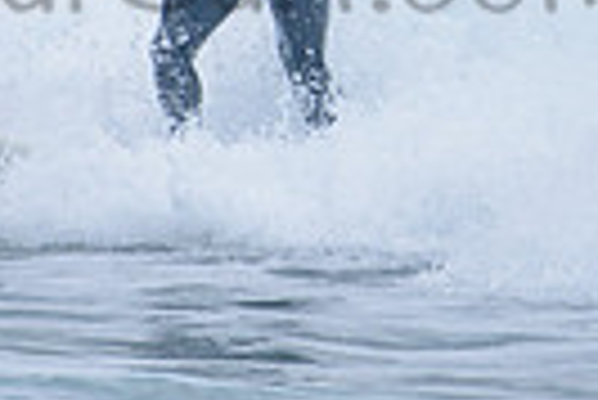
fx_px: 36251
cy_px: -92
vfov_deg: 0.6
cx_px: 319
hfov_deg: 0.9
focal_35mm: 2180
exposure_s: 1/2000
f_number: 5.6
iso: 200
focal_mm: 500
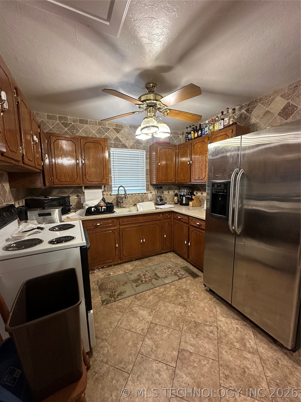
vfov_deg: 102.1
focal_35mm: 14
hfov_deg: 85.7
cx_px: 150
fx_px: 162
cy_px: 201
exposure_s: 1/60
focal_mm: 2.22
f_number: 2.2
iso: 400
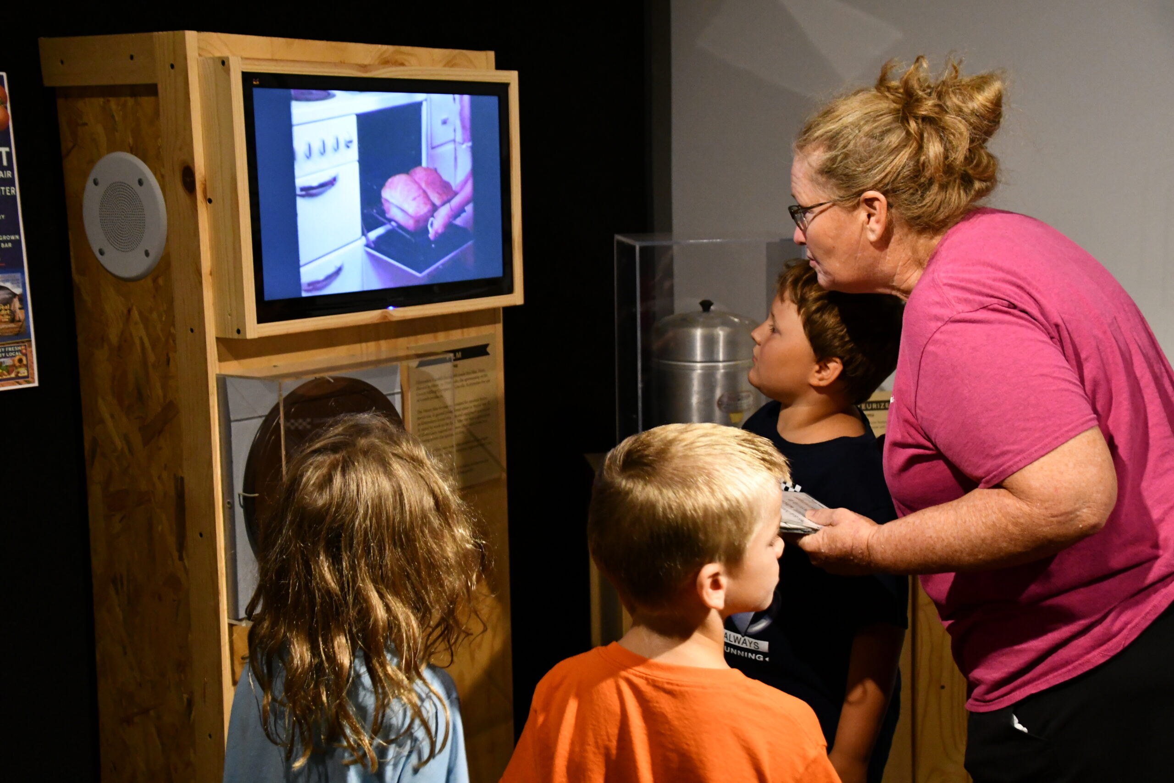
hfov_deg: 41.1
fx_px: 1565
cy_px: 392
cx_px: 587
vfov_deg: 28.1
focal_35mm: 48
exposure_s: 1/100
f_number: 4
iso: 3200
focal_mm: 32
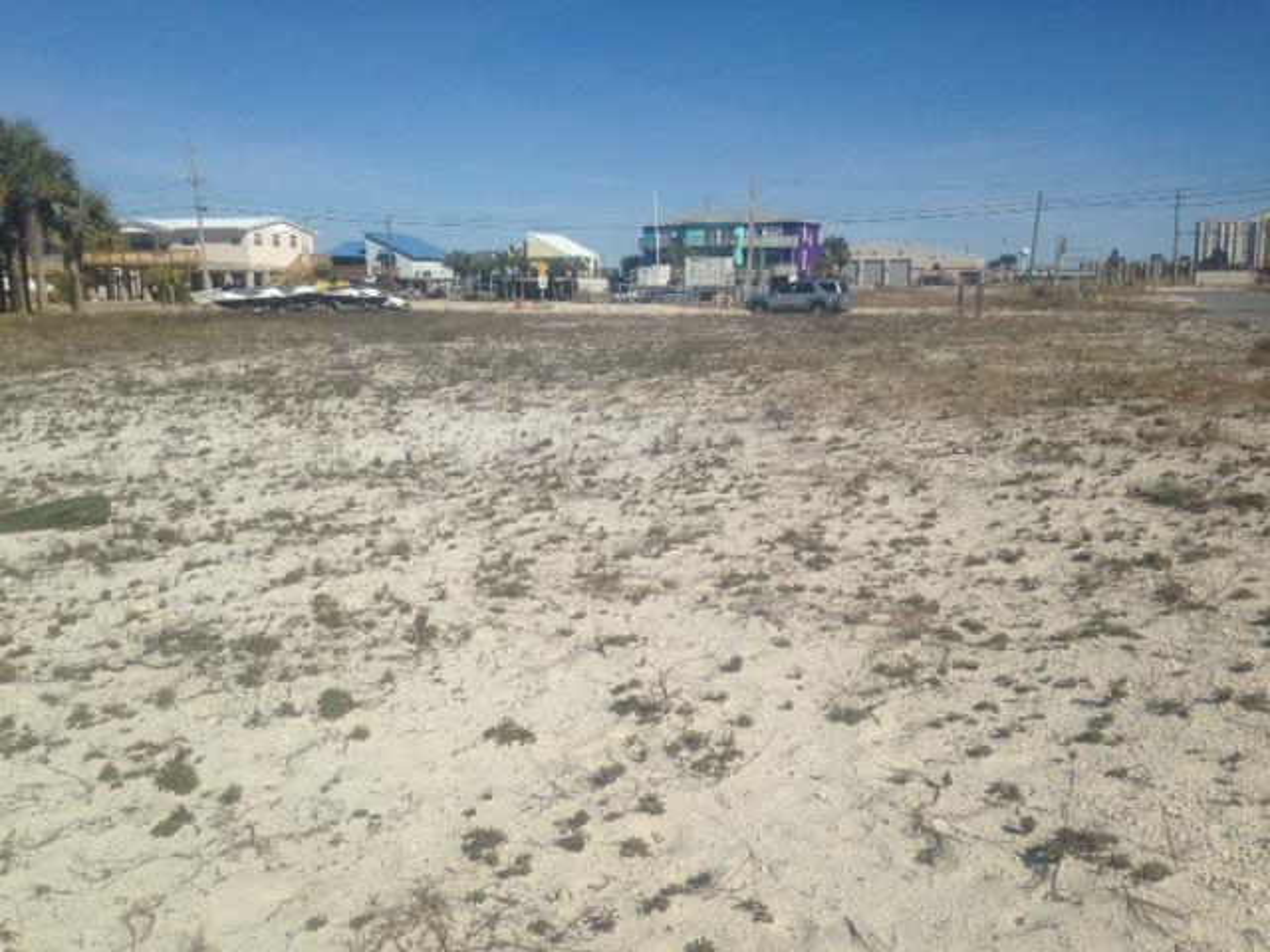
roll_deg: -0.5
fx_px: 1211
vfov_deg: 42.9
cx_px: 635
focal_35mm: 33
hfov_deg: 55.4
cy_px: 476
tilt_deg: -10.2
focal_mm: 4.12
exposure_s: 1/3390
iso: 50
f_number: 2.4
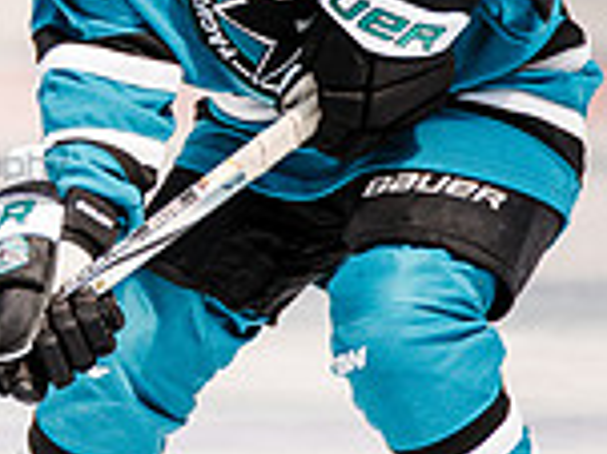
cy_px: 90
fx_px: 22655
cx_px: -275
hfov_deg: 1.5
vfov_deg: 1.1
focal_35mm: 1293
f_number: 3.2
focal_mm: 261
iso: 640
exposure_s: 1/2000
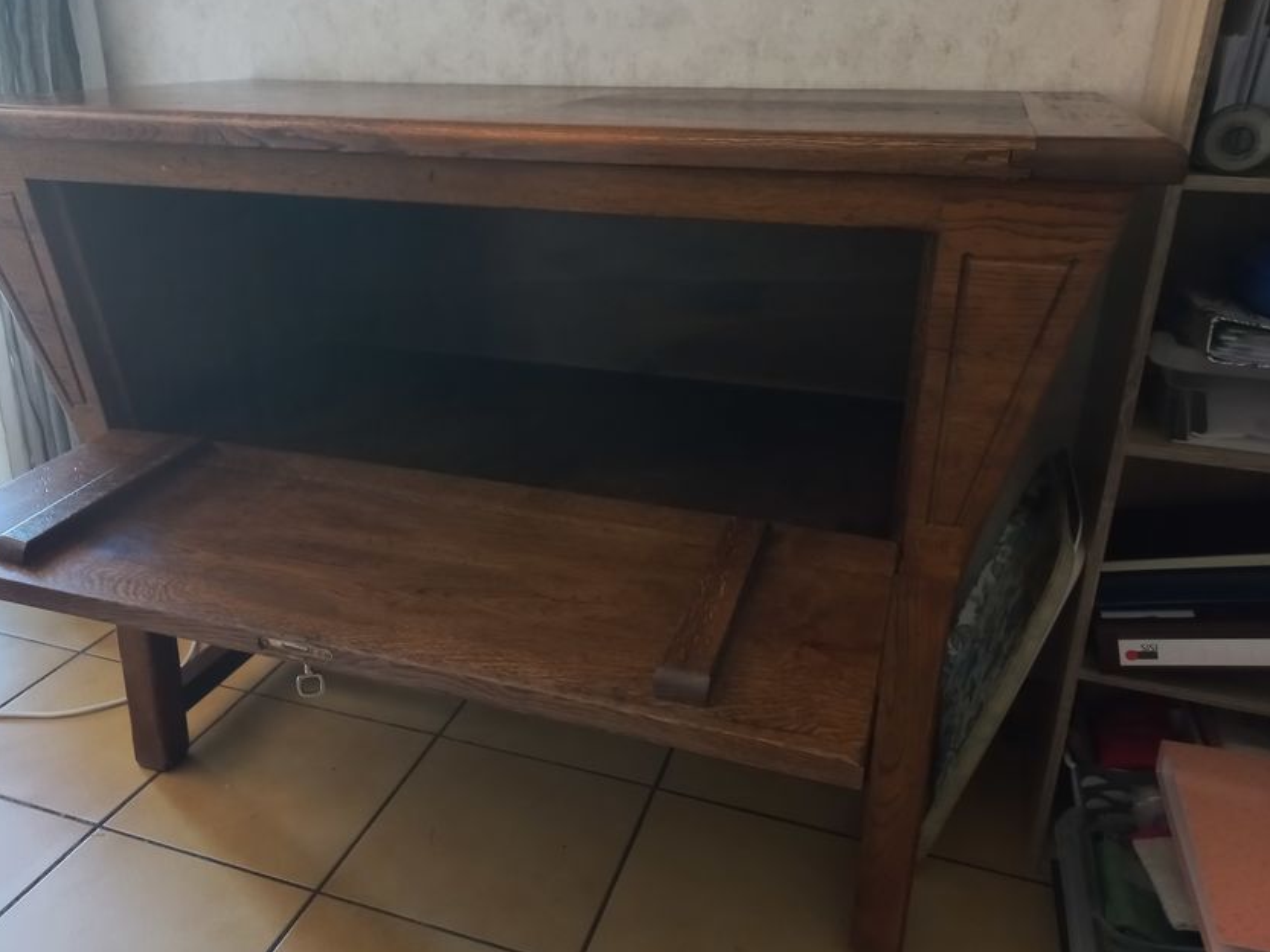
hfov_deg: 59.7
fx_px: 1101
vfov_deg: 46.7
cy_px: 430
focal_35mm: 30
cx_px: 549
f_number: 1.8
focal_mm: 4.6
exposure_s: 1/25
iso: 400
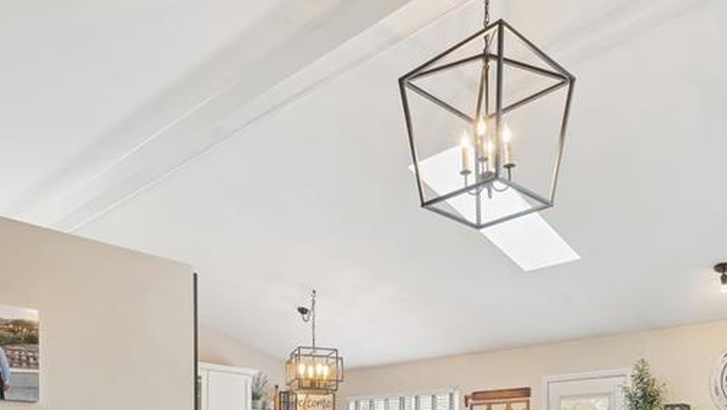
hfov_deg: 60.9
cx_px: 397
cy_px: 461
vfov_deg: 32.0
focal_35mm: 32
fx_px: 617
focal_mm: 15
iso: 400
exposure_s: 1/8
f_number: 8
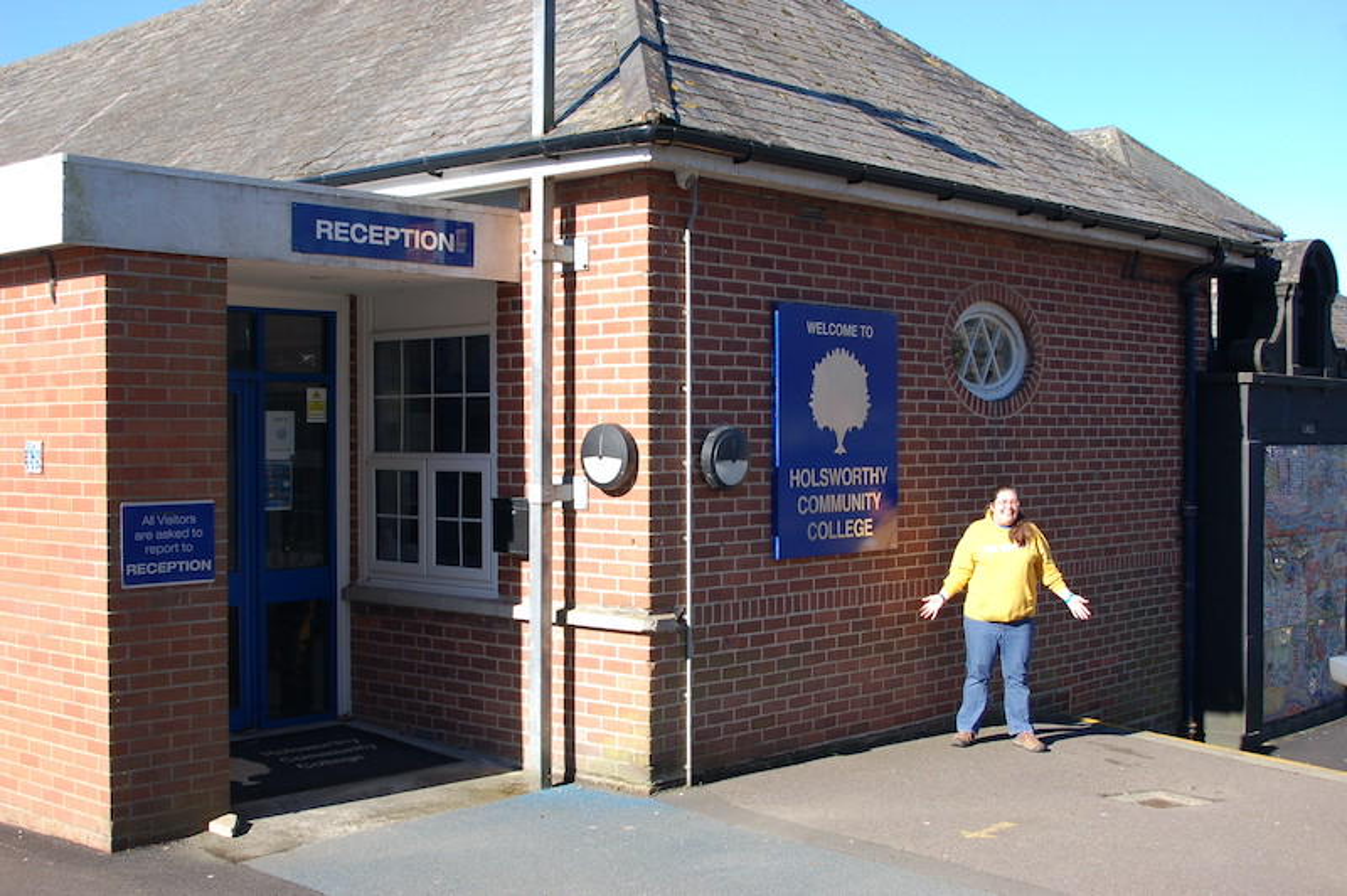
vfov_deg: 28.9
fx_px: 1738
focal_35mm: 46
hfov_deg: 42.4
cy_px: 448
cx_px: 674
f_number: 8
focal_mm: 31
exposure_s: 1/250
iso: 200
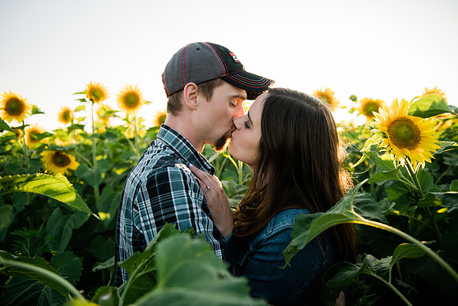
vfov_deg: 48.0
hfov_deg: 67.4
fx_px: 344
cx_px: 229
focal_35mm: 27
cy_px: 153
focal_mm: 27
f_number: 2.8
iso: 200
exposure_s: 1/1000
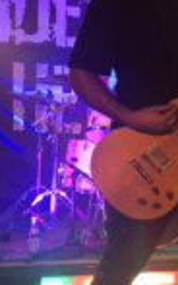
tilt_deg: -3.8
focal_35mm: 79
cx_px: 282
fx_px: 613
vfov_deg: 26.1
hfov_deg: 15.1
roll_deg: -1.4
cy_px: 156
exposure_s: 1/17
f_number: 1.8
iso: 80
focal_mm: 4
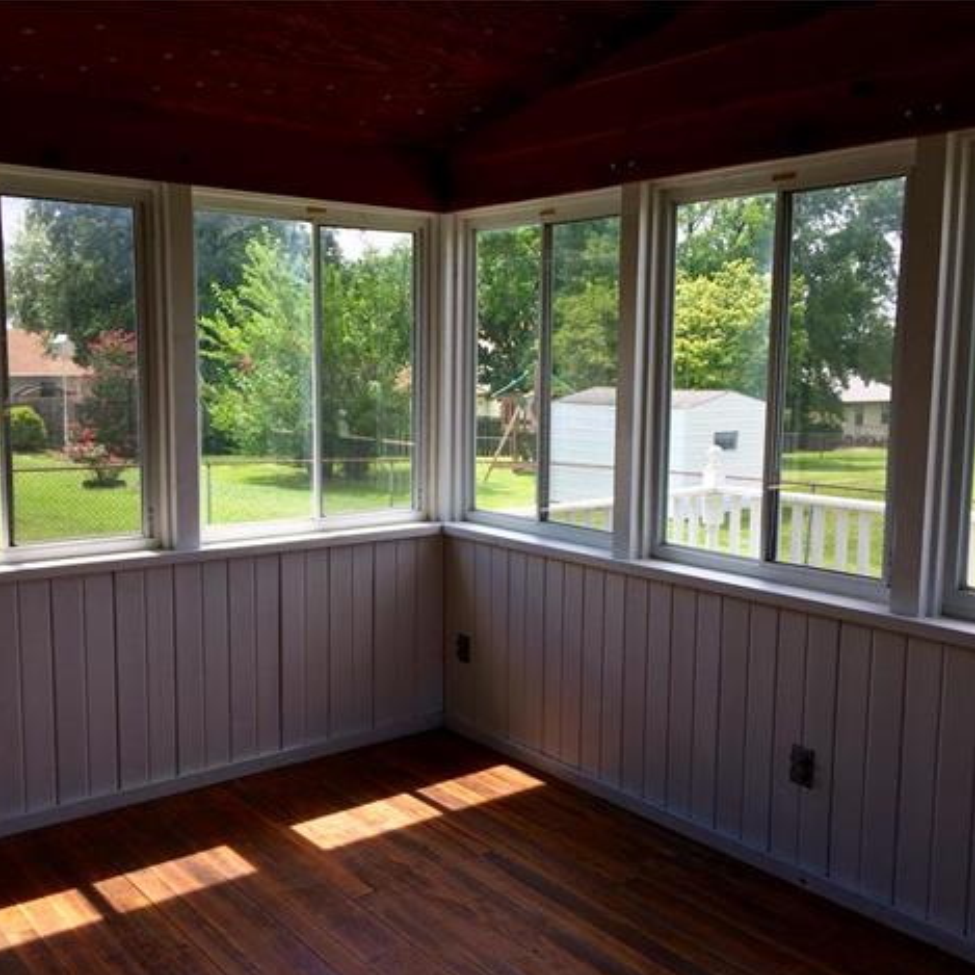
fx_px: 1115
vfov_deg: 47.2
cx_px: 476
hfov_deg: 47.2
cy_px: 497
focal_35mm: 35
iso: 32
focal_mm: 4.15
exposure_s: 1/461
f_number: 2.2
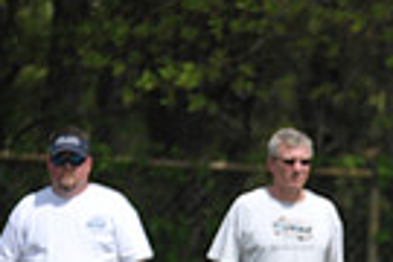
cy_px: 434
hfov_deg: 1.7
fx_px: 13154
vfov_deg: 1.1
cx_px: 559
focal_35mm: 1205
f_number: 4
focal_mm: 280
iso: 640
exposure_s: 1/5000
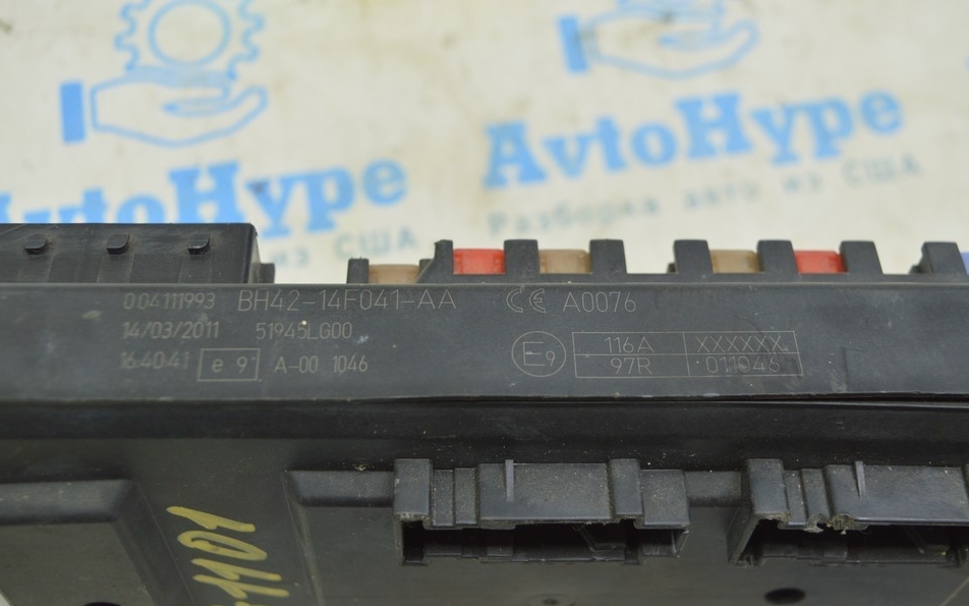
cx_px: 453
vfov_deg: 28.0
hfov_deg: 43.5
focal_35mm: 46
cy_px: 314
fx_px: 1215
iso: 400
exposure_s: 1/20
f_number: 5.6
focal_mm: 28
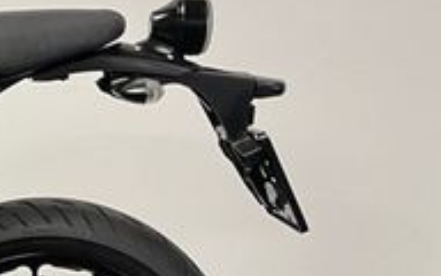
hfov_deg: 19.2
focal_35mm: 92
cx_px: -255
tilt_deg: -6.4
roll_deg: -2.1
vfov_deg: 14.2
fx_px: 1106
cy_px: 205
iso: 100
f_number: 1.6
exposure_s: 1/50
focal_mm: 5.1
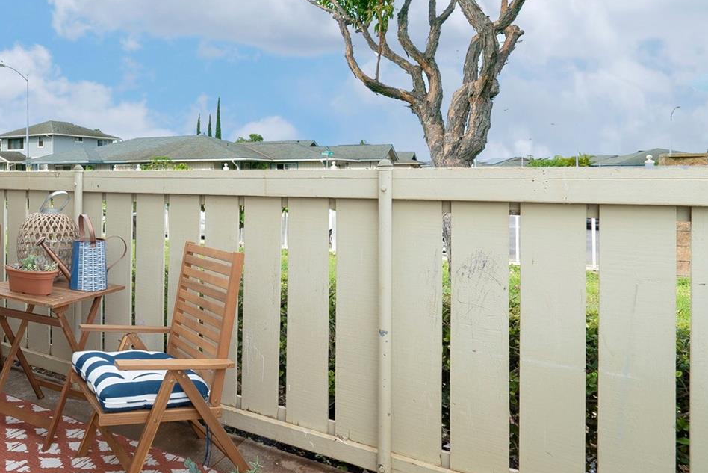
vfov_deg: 47.2
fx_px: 531
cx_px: 119
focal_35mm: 27
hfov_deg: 60.6
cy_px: 156
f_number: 8
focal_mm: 16
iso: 200
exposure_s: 1/3200
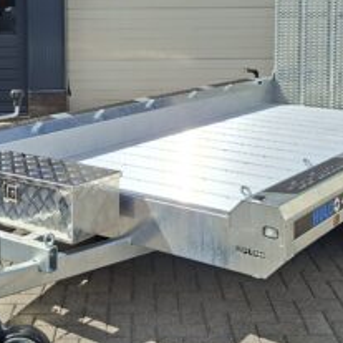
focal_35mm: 59
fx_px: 661
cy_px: 35
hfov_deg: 29.1
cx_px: 152
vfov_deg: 28.0
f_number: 1.8
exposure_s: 1/3165
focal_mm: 5.54
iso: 50
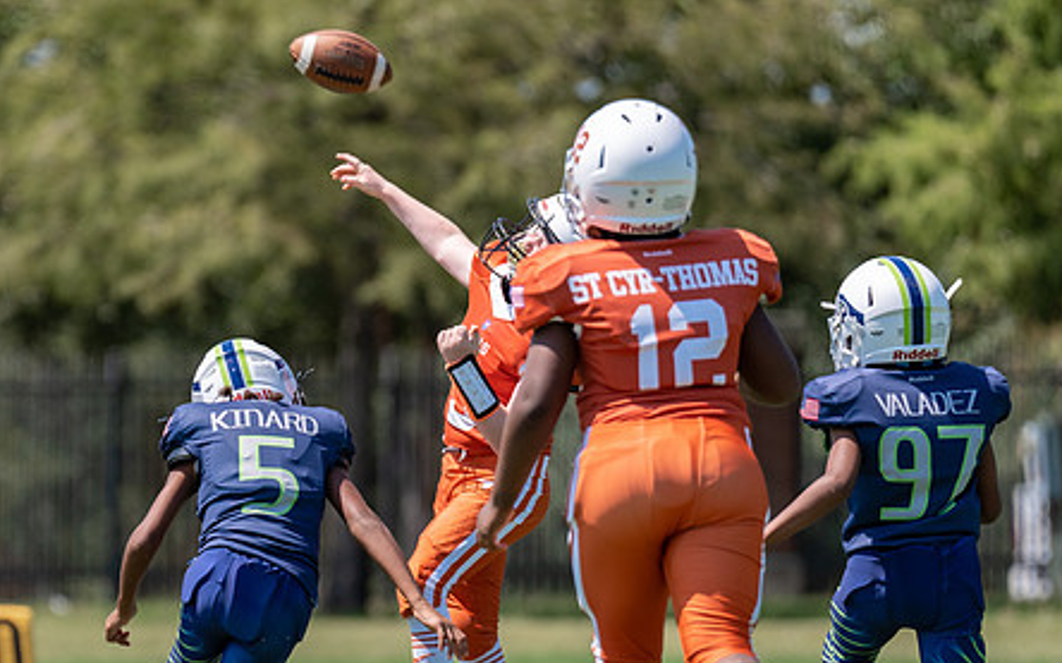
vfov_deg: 2.7
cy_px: 544
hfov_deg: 4.3
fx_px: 14030
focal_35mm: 485
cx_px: 269
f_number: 2.8
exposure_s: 1/1600
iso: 100
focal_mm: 200
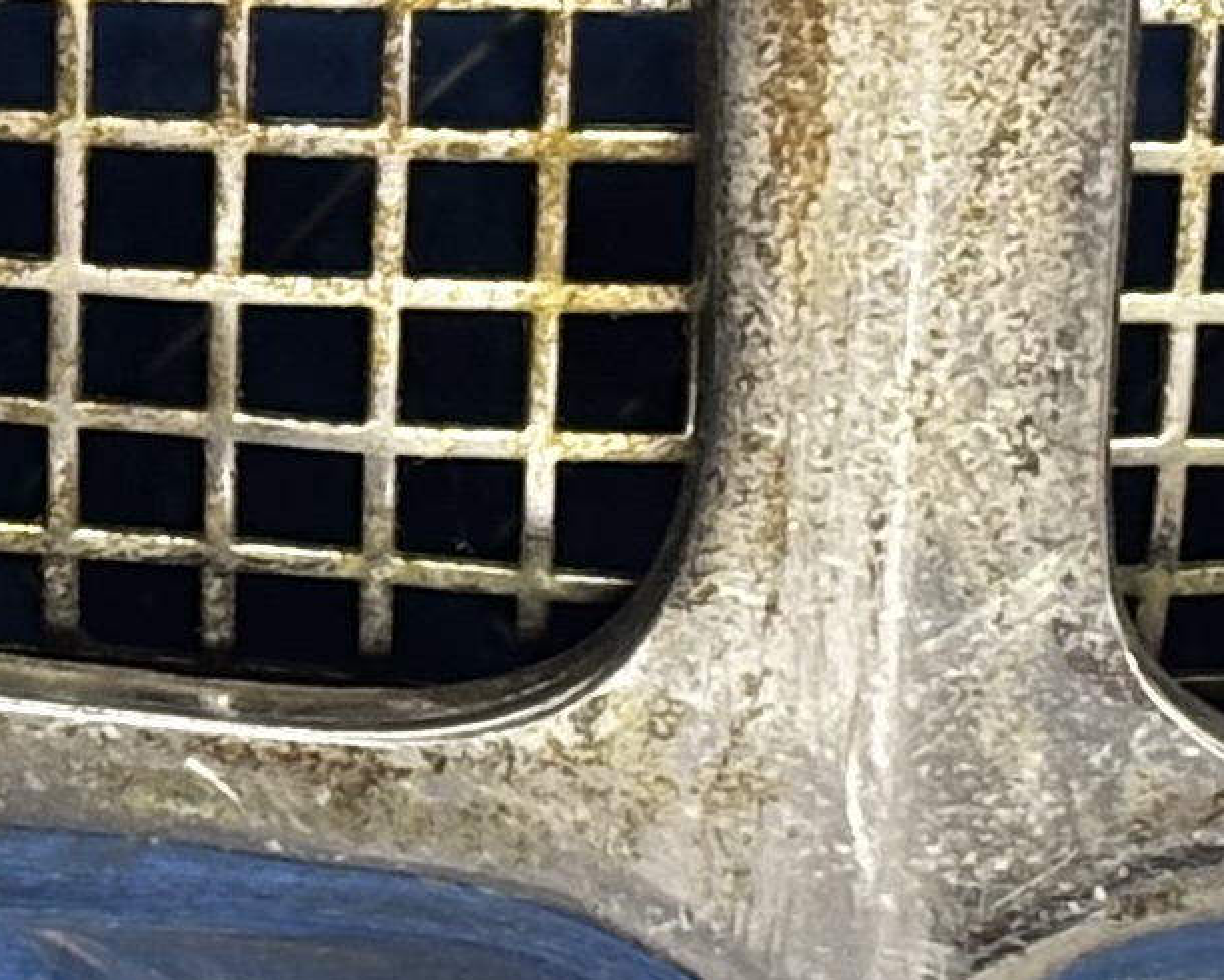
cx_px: -393
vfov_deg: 4.6
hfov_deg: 5.7
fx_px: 12138
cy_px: -307
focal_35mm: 335
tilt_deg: -76.5
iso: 100
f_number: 1.6
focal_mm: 5.96
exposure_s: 1/60
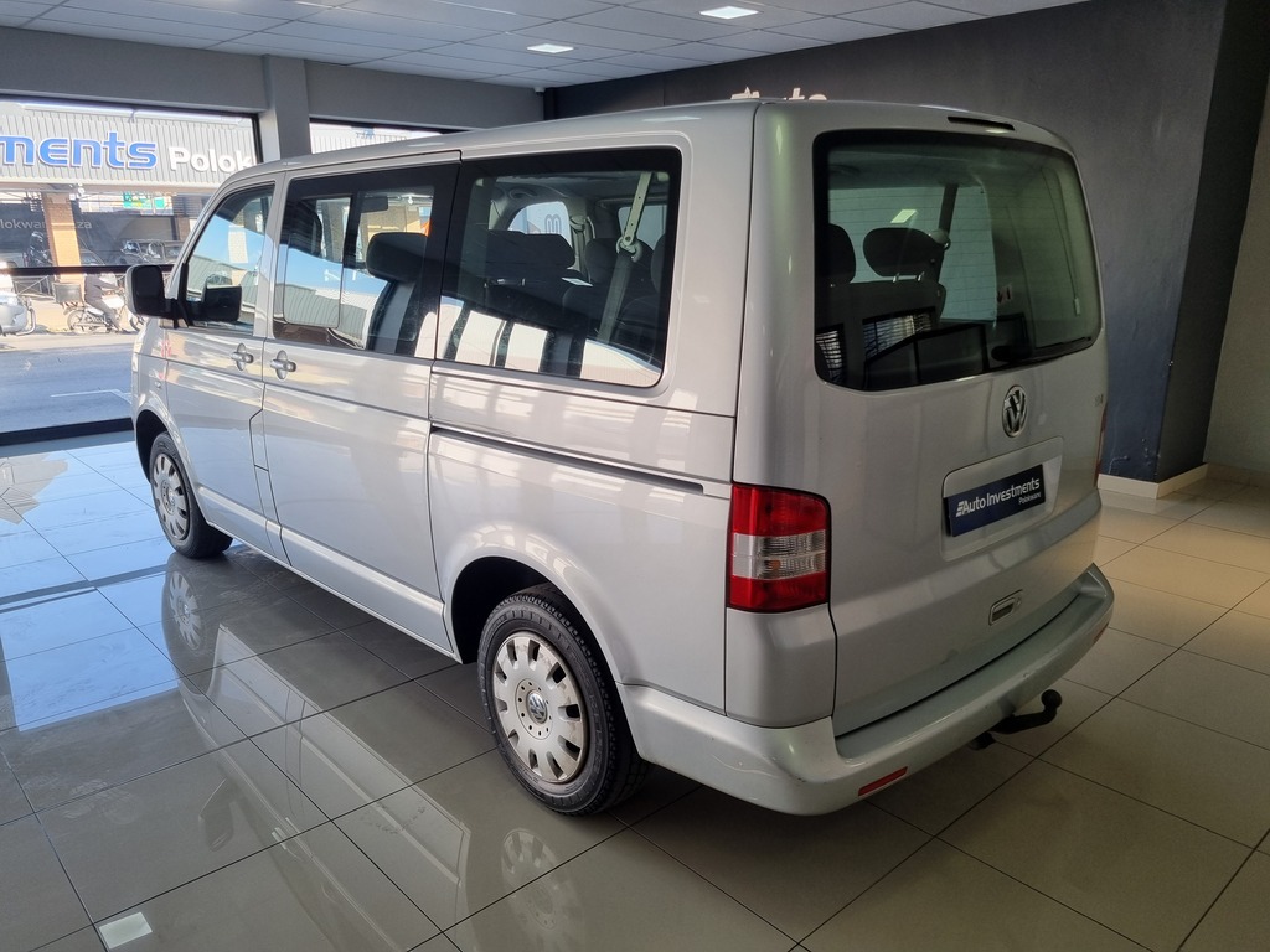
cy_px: 476
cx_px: 635
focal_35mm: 26
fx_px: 954
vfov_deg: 53.1
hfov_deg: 67.3
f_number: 1.8
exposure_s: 1/171
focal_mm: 5.4
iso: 50
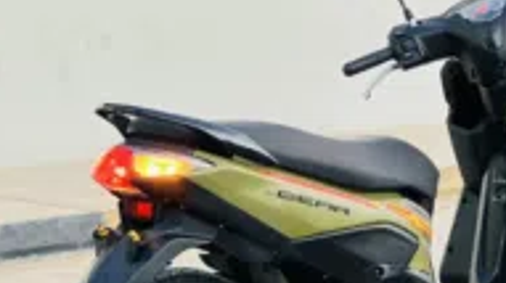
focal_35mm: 176
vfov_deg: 6.9
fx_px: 2359
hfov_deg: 12.2
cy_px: 251
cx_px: 276
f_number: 2.8
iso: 400
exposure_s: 1/33
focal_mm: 9
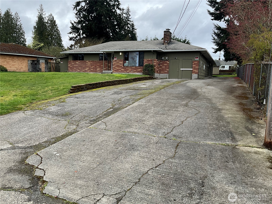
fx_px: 228
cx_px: 136
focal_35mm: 29
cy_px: 102
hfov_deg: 61.7
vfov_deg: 48.2
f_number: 1.8
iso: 25
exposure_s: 1/425
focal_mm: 3
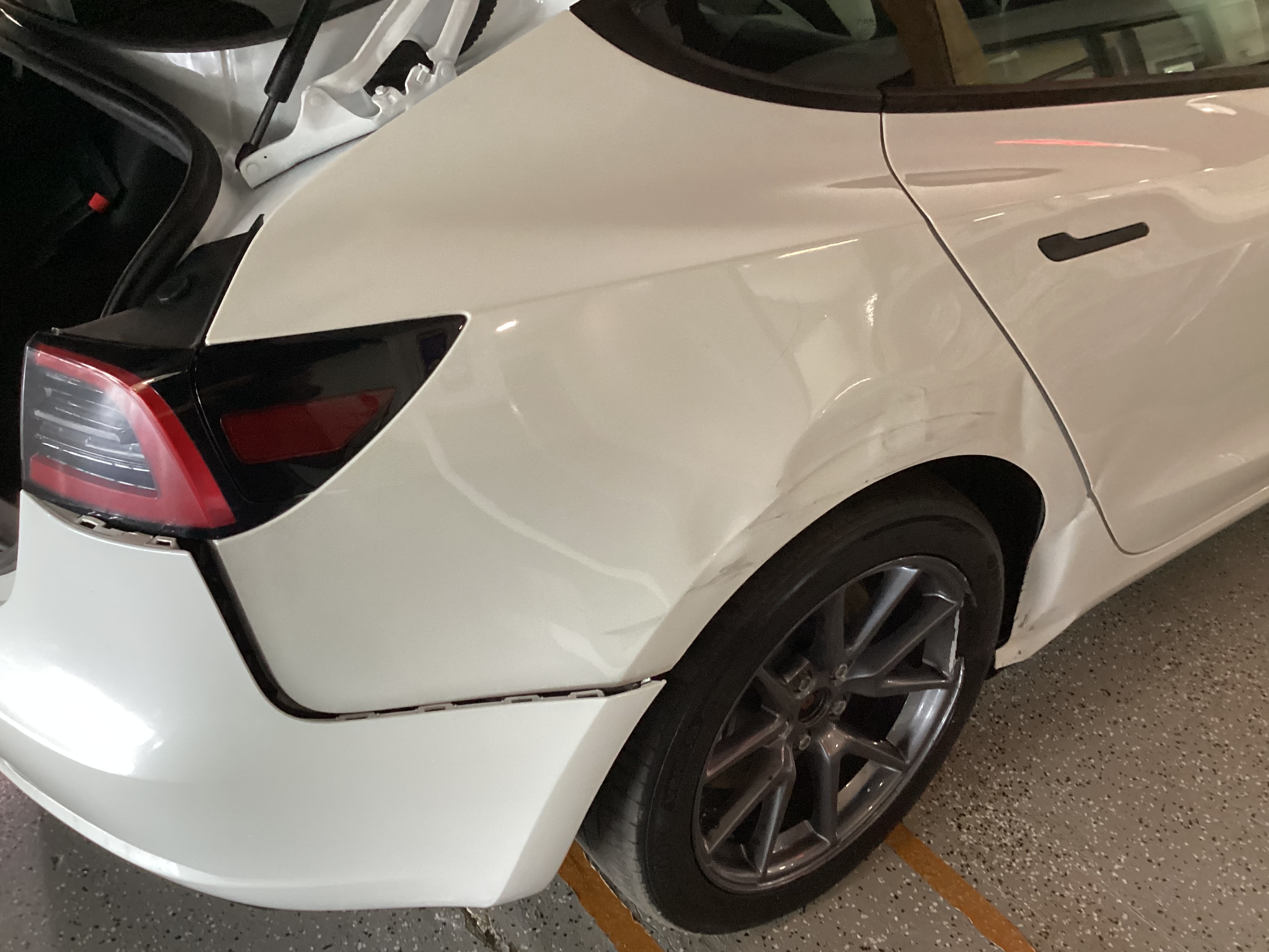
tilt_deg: -36.3
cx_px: 618
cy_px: 485
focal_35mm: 32
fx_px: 1173
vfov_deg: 44.2
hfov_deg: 56.8
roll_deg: -0.6
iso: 320
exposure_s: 1/50
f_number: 2.4
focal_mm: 3.3
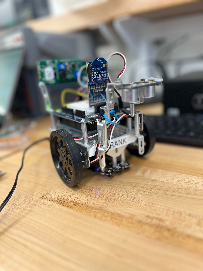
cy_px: 136
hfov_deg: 53.1
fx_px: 203
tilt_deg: -19.3
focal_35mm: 26
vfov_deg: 67.3
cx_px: 102
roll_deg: +5.9
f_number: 1.6
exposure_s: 1/100
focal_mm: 5.1
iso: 125
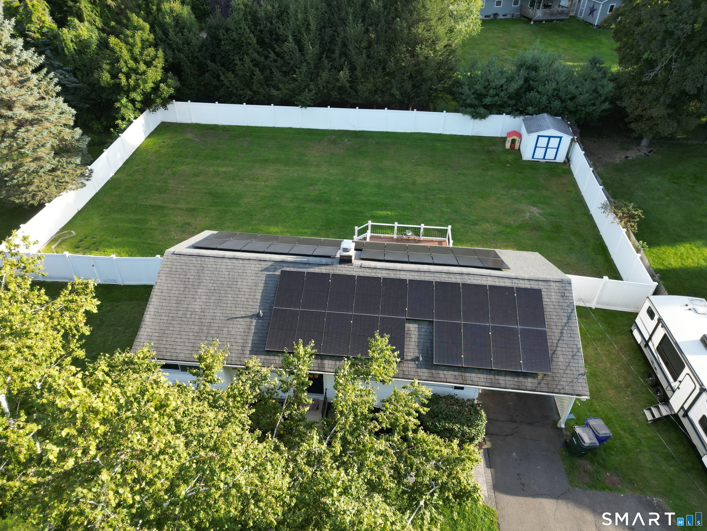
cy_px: 266
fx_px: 490
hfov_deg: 71.6
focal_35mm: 24
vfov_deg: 56.8
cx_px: 354
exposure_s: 1/400
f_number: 1.7
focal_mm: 6.72
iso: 120
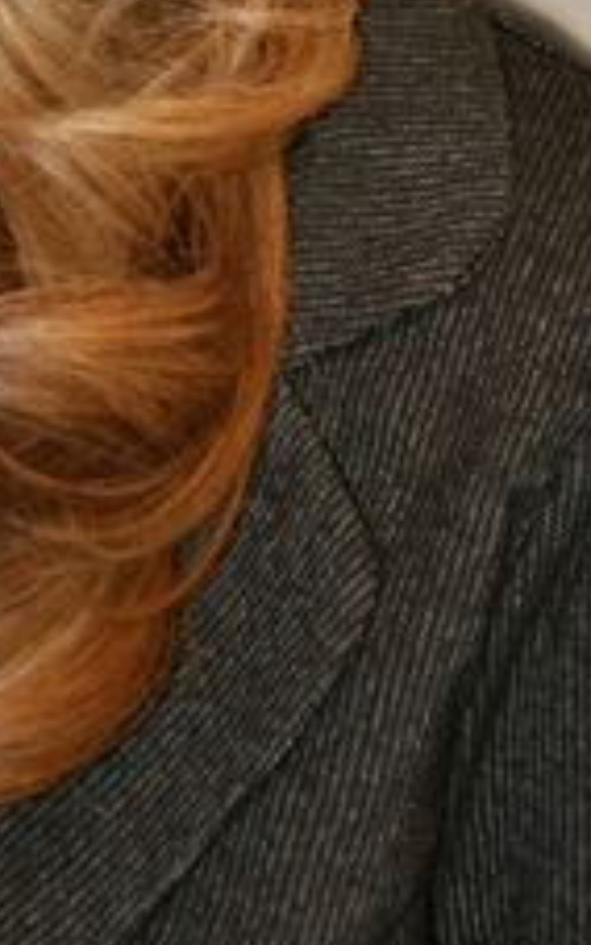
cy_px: -258
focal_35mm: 248
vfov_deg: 8.4
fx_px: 6387
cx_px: -233
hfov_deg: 5.3
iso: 800
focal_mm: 48
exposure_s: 1/60
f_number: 4.8
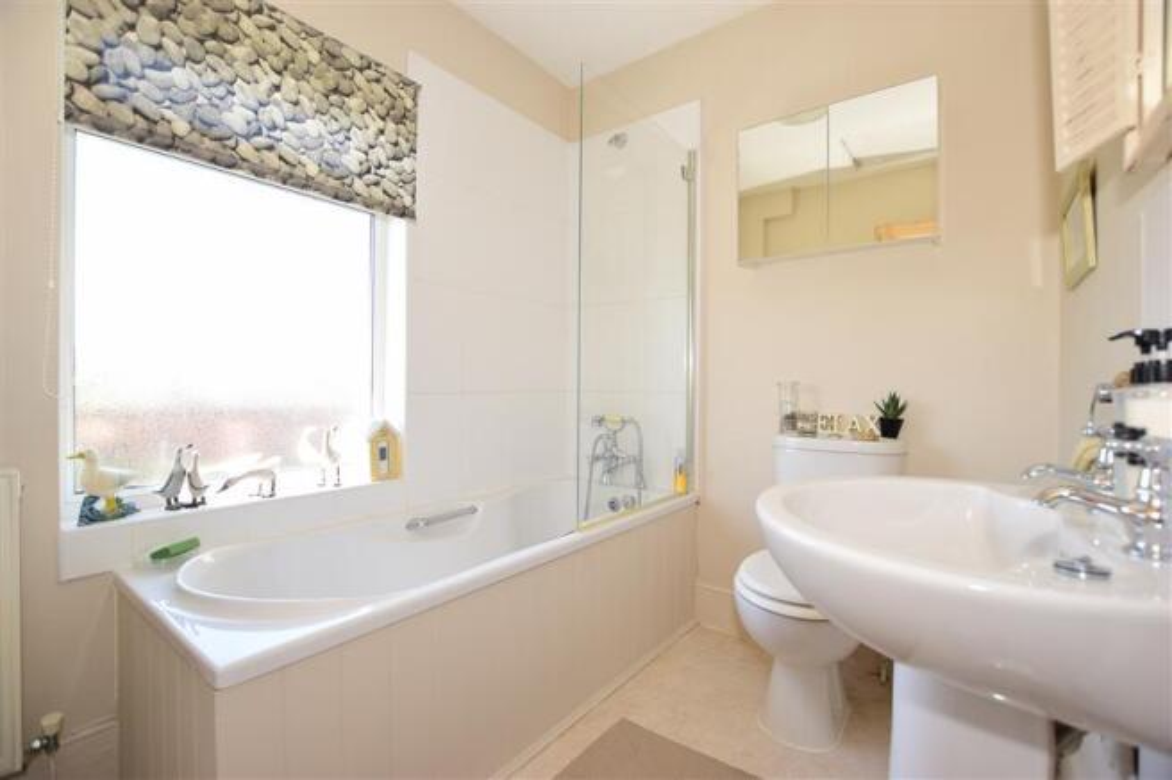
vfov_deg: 77.3
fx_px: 488
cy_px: 390
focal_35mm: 15
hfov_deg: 100.4
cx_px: 586
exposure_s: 1/80
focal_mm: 10
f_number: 5
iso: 200
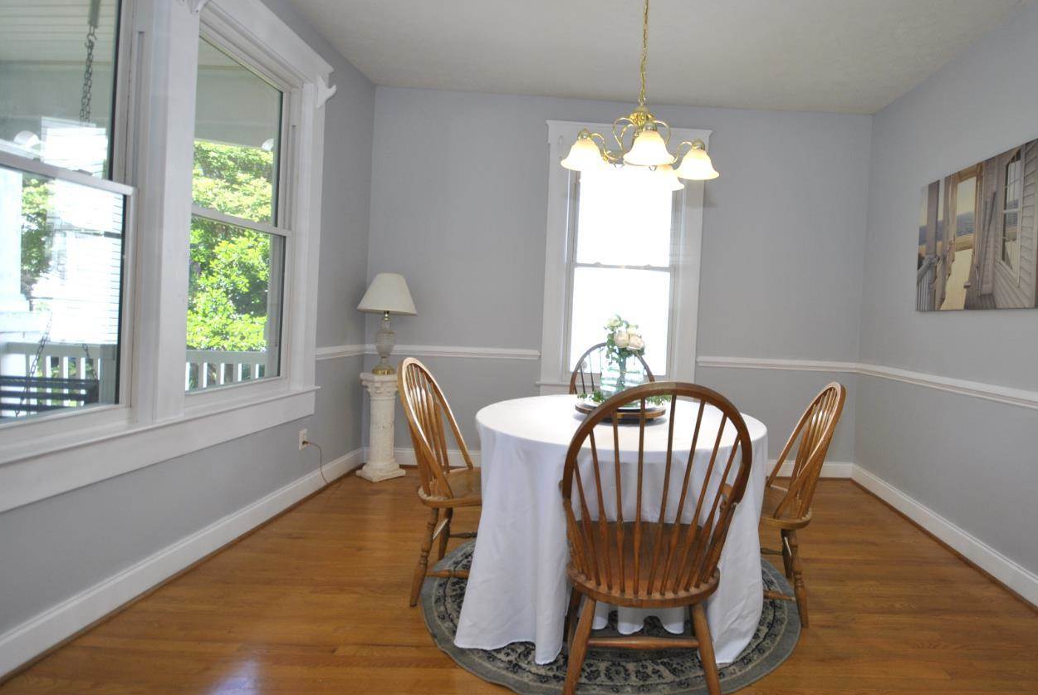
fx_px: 520
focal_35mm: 18
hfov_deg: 88.8
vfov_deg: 67.5
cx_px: 622
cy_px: 335
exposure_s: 1/80
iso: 200
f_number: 4.5
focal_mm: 10
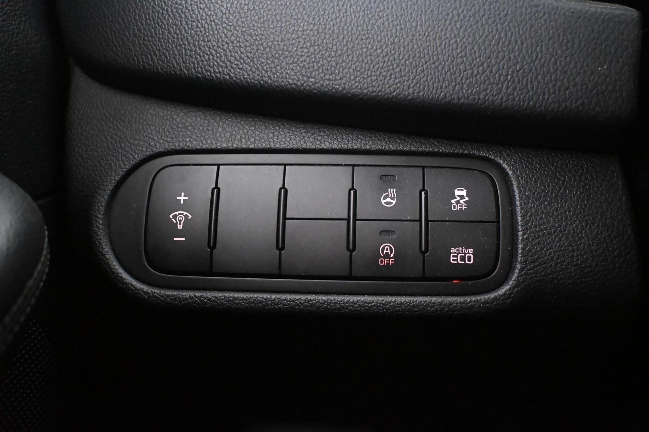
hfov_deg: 57.2
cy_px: 216
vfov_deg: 40.0
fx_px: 595
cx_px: 324
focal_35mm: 33
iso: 12800
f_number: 4
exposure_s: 1/30
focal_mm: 22
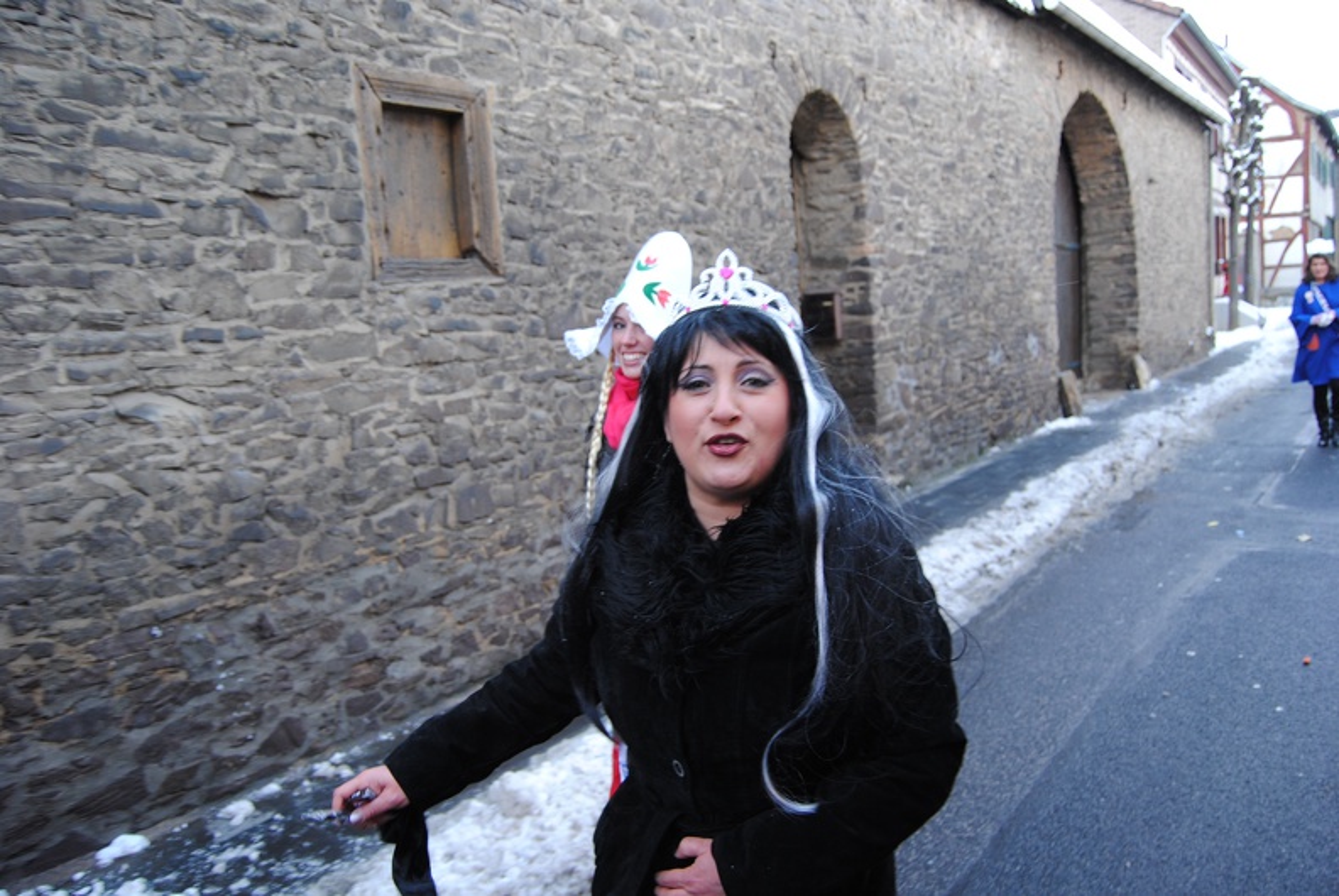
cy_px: 448
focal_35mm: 27
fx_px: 1005
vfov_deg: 48.0
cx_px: 670
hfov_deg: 67.3
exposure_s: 1/50
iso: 200
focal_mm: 18
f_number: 3.5
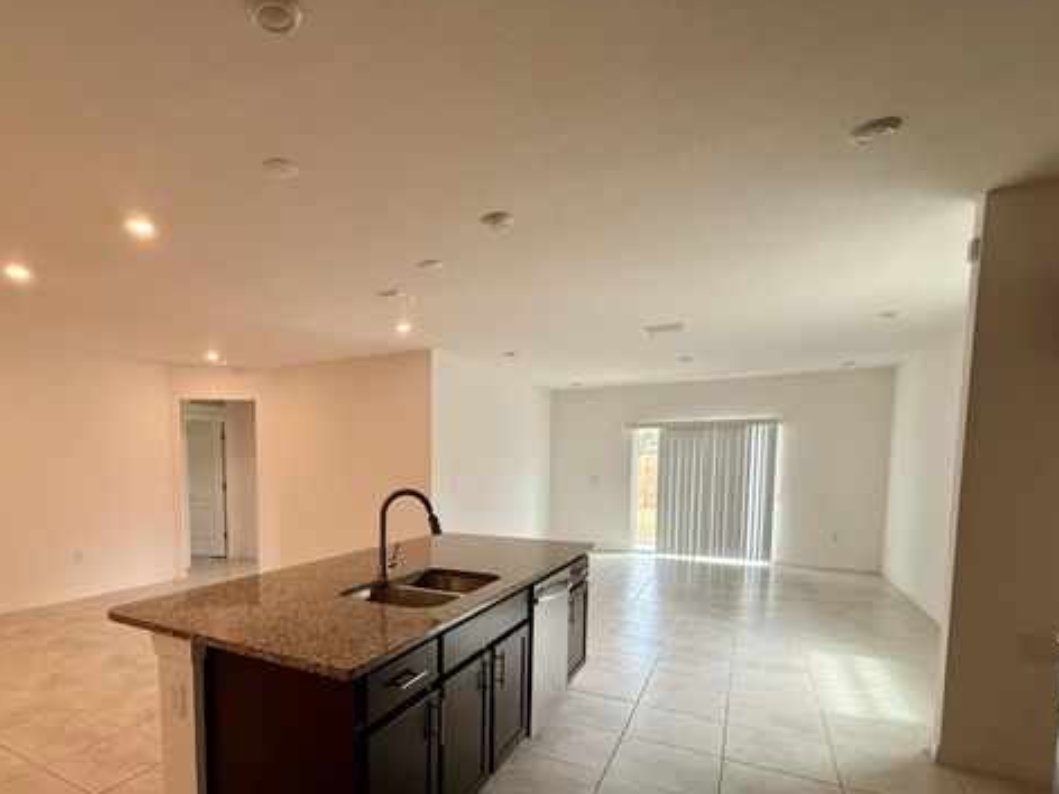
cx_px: 388
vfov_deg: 67.3
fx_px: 581
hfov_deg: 82.8
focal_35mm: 19
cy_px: 511
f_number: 2.2
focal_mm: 2.22
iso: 160
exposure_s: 1/120
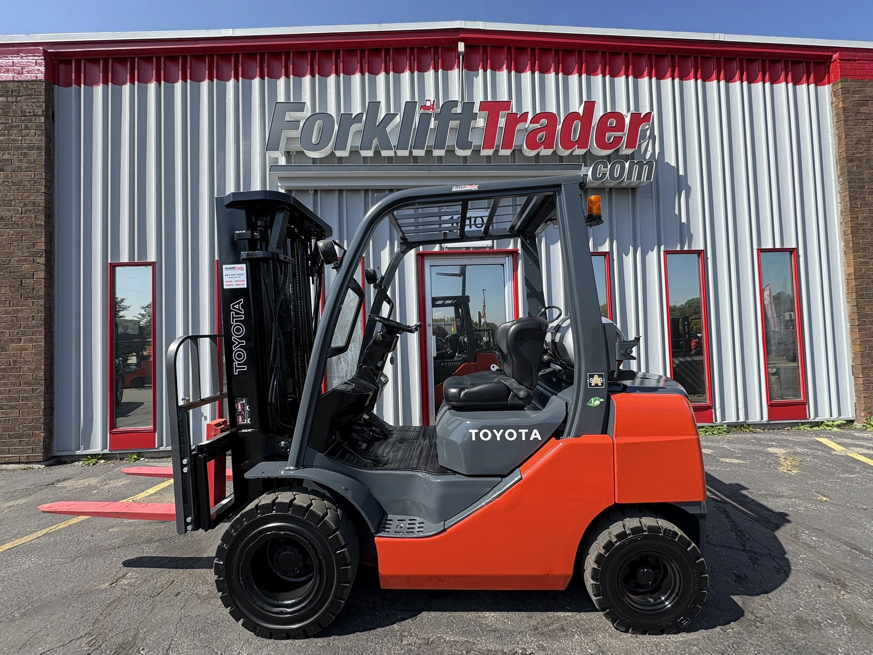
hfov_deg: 102.1
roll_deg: +2.4
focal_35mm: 14
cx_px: 436
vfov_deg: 85.7
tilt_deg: +2.4
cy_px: 328
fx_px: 353
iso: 50
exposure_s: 1/771
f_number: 2.2
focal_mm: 2.22
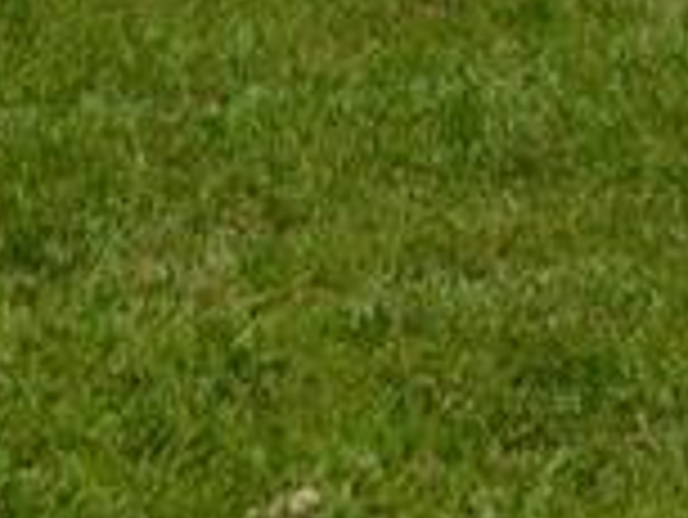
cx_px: 1016
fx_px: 5311
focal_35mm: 267
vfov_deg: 5.4
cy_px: -775
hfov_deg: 7.3
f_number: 7.2
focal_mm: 7.1
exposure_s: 1/640
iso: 125
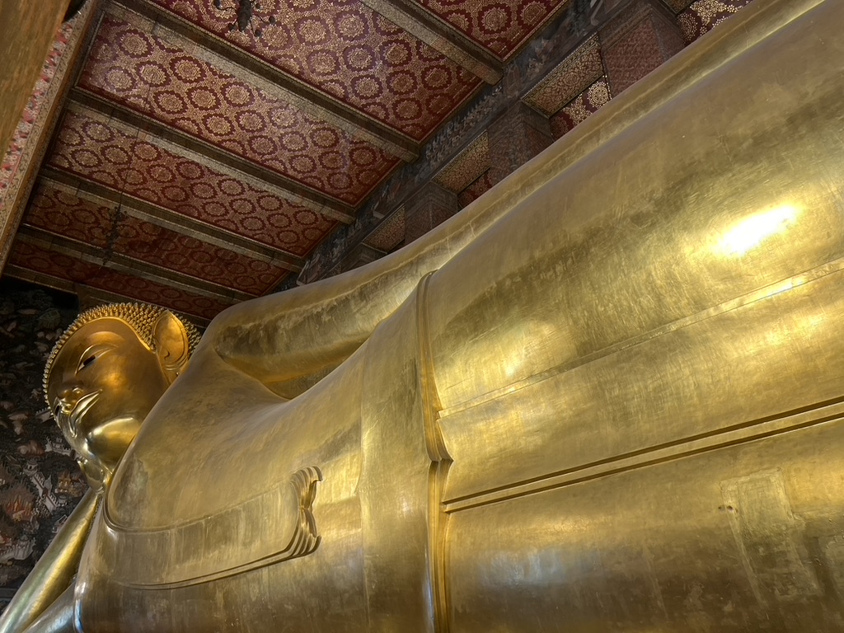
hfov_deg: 67.3
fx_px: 634
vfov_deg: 53.1
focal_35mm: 26
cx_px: 422
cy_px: 316
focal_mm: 5.1
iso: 50
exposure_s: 1/100
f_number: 1.6
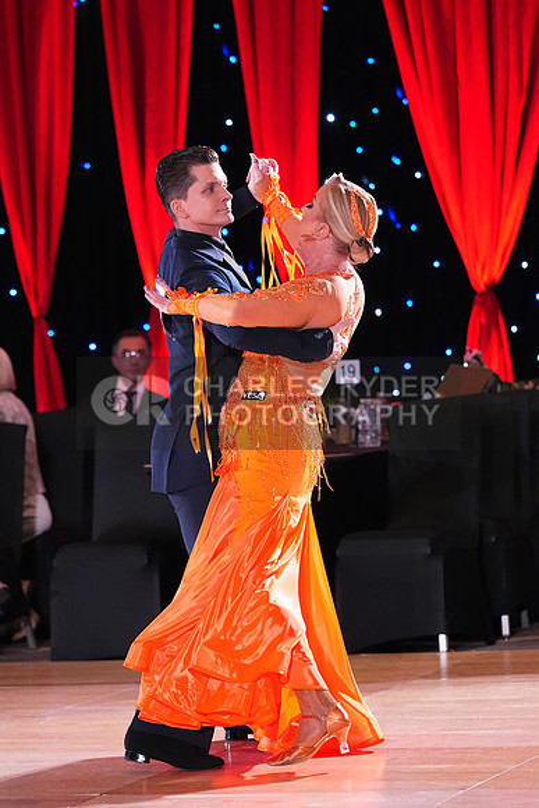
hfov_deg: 9.2
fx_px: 3344
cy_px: 404
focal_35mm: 149
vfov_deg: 13.8
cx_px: 270
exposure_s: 1/320
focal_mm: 149
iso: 8000
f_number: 4.5
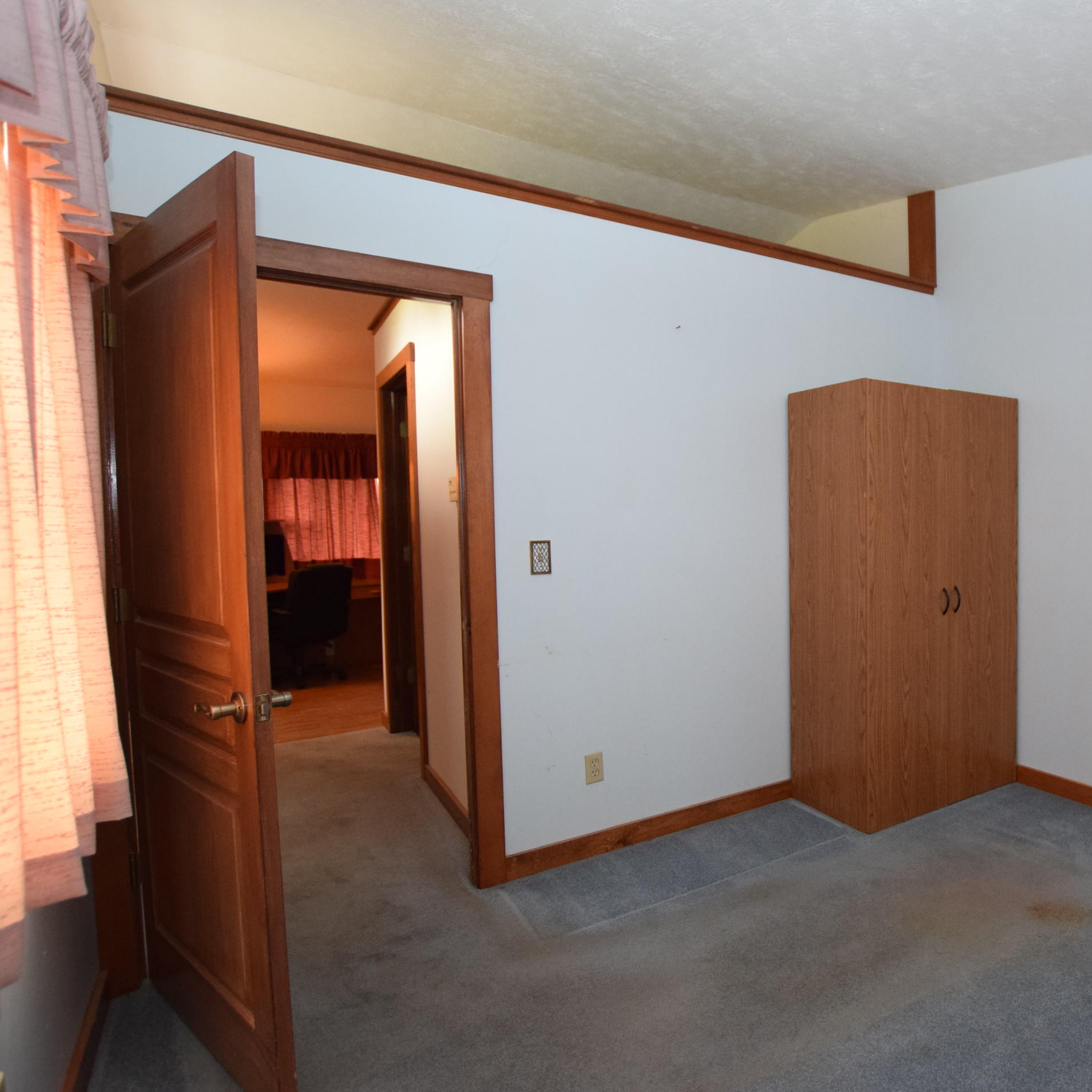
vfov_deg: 74.8
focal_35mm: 20
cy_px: 545
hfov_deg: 70.5
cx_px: 800
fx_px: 714
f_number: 3.5
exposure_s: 1/60
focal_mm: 10
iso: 1600
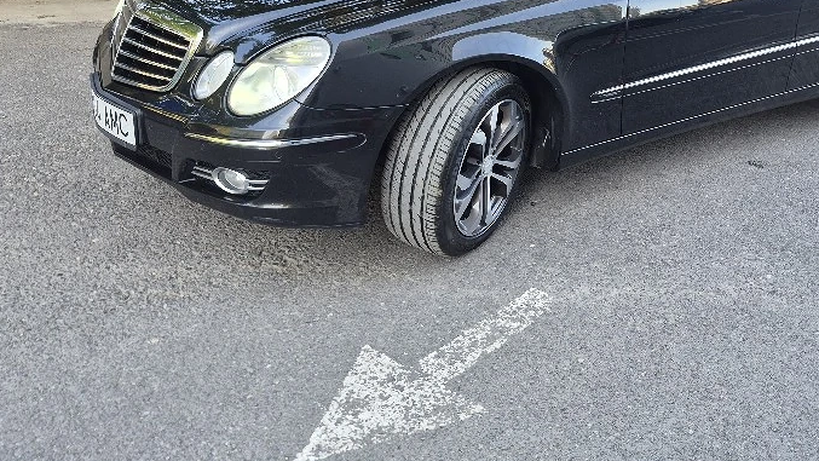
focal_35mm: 37
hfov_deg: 52.1
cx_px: 593
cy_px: 62
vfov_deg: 30.8
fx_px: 804
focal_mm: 5.4
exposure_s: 1/182
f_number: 1.8
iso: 40
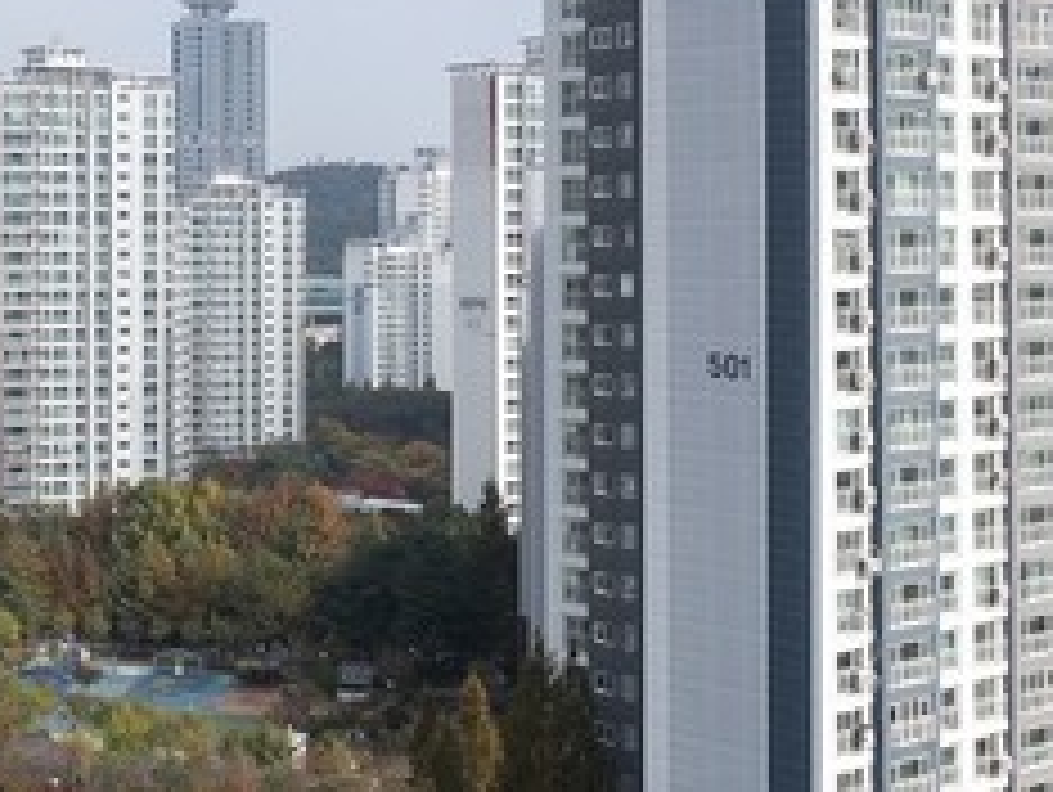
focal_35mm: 69
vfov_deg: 21.3
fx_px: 2101
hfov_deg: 26.6
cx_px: -9
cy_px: 405
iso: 200
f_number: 8
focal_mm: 10.26
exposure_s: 1/320
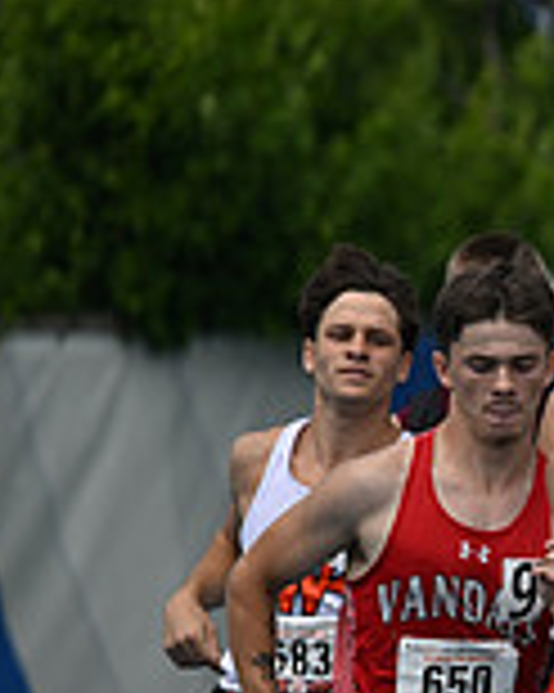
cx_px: 1275
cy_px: 619
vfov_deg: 1.4
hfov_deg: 1.1
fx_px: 29071
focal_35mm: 1417
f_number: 4.5
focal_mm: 400
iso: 250
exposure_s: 1/2543
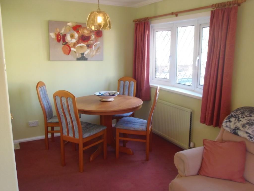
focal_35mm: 30
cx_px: 127
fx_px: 220
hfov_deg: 60.0
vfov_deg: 46.8
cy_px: 96
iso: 250
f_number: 3.2
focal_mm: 5.5
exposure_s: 1/30
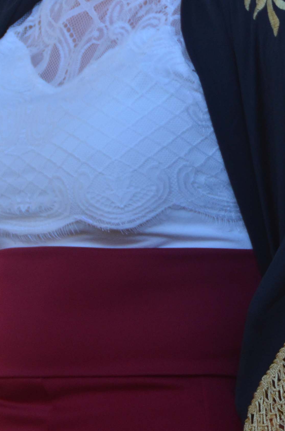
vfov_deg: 7.8
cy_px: 144
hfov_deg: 5.2
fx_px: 3160
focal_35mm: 265
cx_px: 159
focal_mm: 60
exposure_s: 1/250
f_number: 5
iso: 500
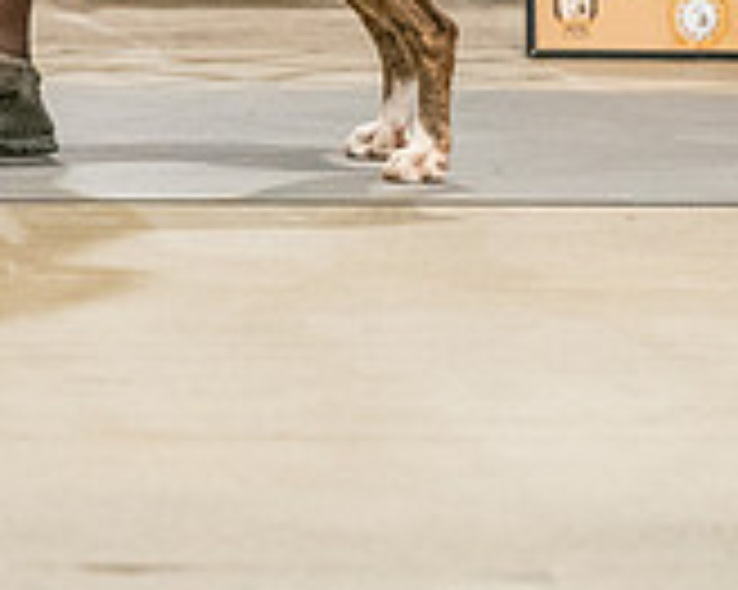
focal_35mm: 498
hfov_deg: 3.9
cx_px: -38
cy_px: -347
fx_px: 10871
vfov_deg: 3.1
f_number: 3.5
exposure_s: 1/250
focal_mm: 129
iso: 6400
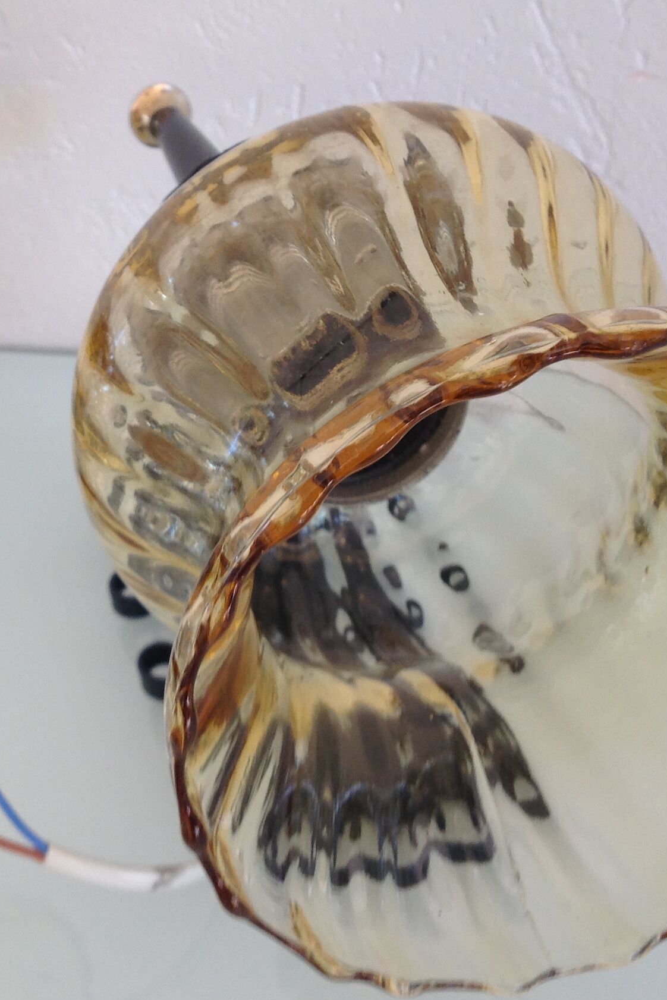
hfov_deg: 23.8
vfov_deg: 35.6
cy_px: 517
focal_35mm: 56
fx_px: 1556
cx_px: 124
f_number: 2.4
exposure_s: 1/40
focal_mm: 4.28
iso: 64
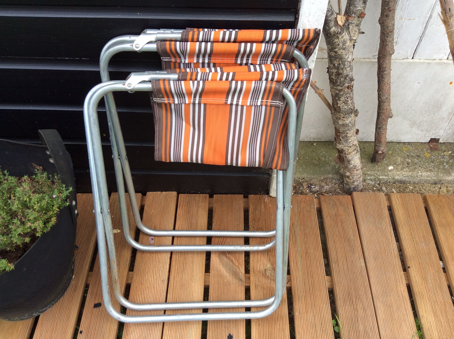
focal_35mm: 32
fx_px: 419
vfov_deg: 44.1
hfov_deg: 56.9
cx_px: 227
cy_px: 170
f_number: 2.4
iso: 32
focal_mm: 3.3
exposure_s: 1/258
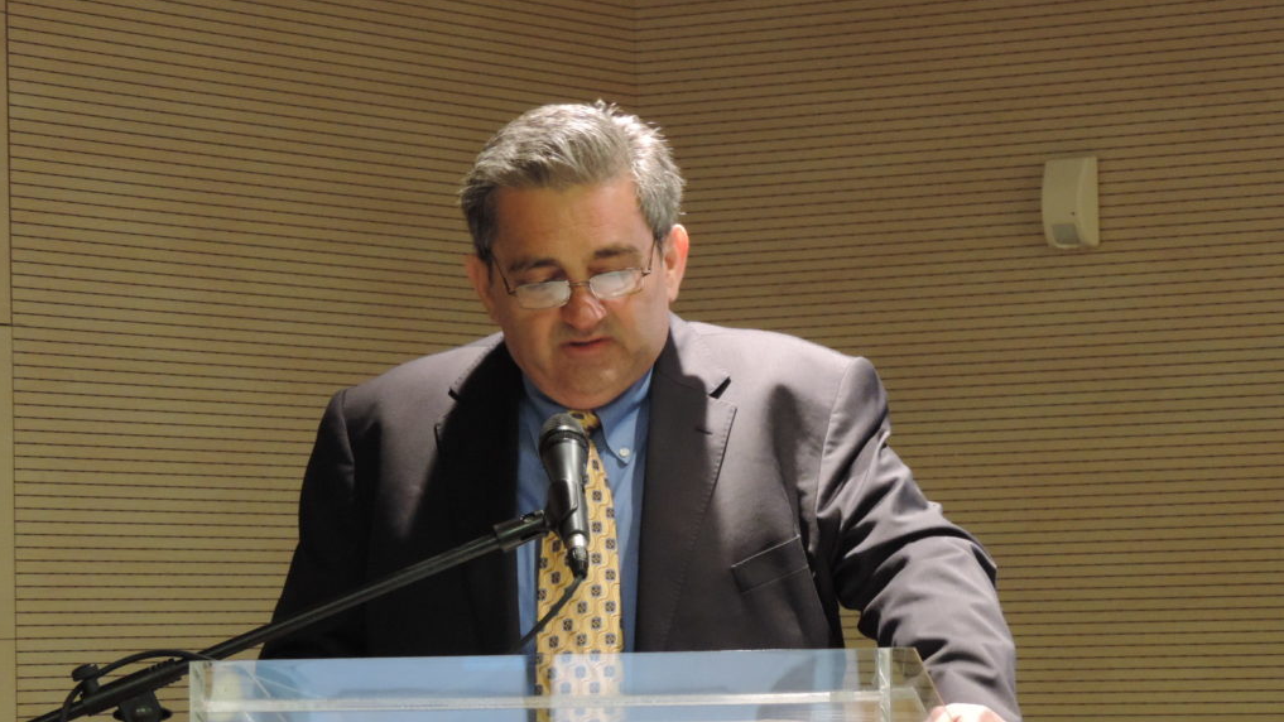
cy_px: 480
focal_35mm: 159
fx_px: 5413
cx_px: 640
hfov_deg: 13.5
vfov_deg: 7.6
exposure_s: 1/15
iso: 800
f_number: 4.4
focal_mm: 25.8
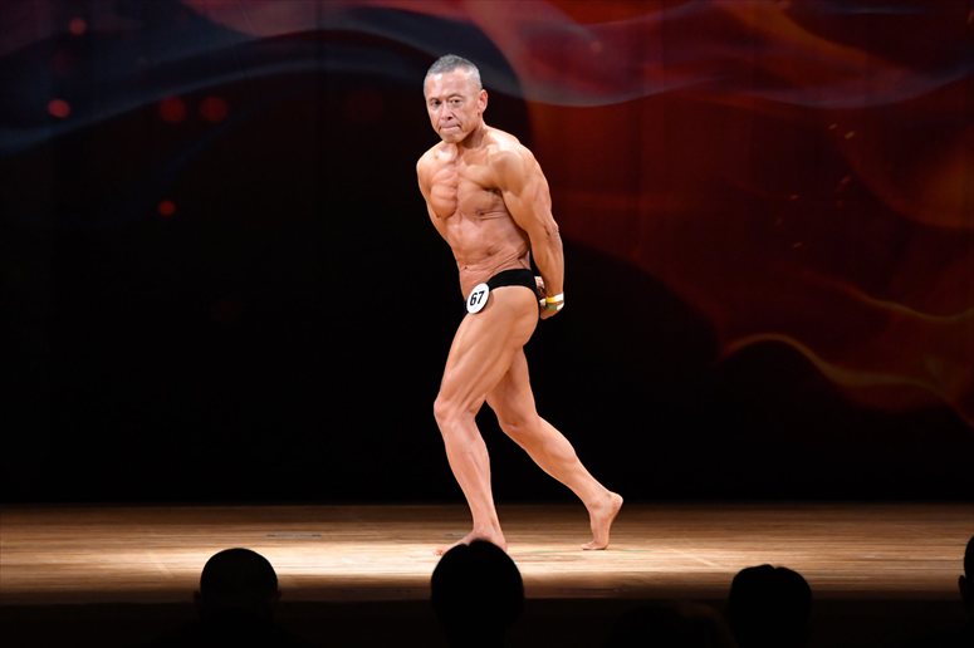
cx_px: 487
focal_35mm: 240
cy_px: 324
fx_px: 6490
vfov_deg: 5.7
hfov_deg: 8.6
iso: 4000
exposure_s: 1/400
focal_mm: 160
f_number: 5.6
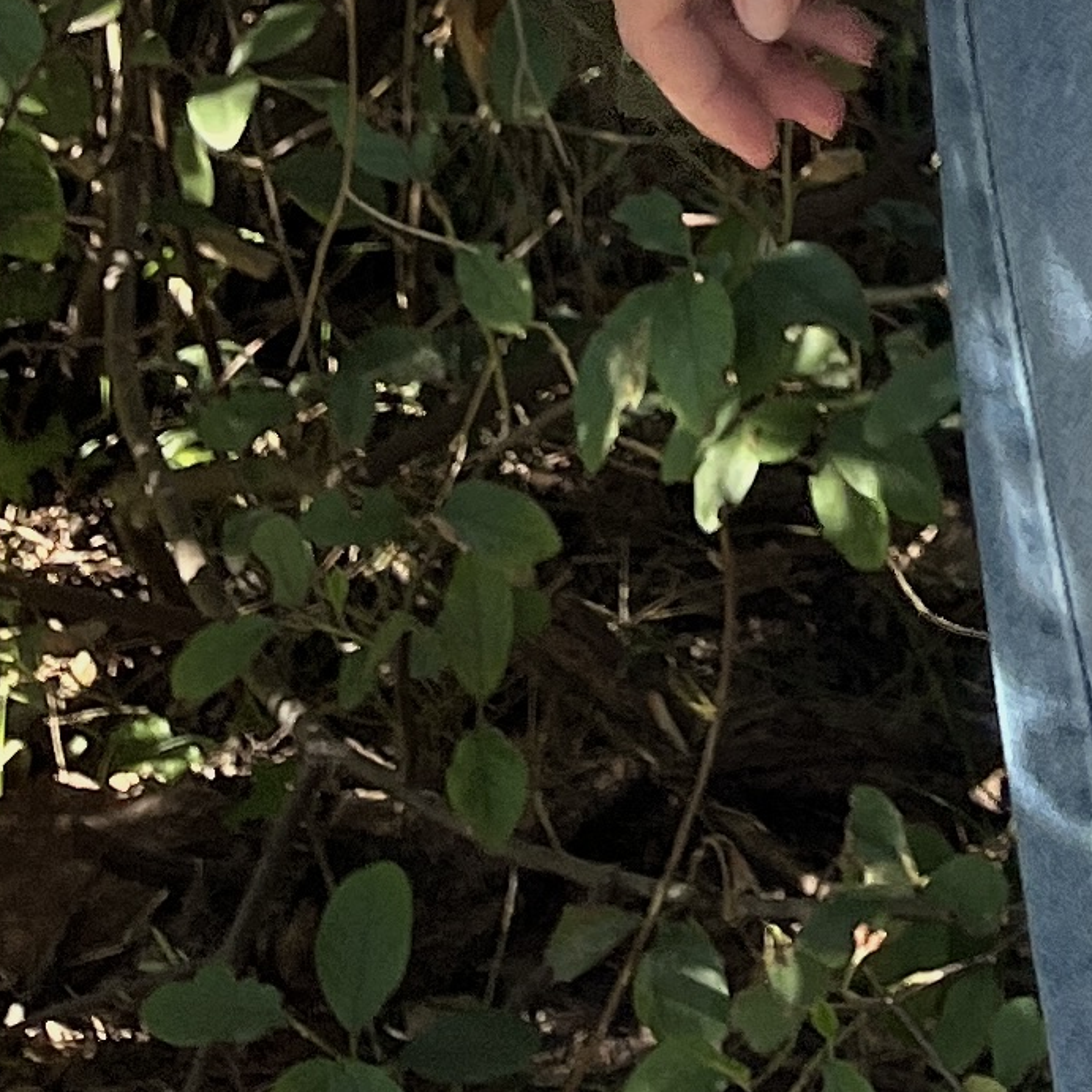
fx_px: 4783
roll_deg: +0.3
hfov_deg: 12.3
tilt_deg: +0.4
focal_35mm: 134
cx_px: 1740
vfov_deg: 10.1
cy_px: -2043
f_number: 1.6
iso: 50
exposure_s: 1/437
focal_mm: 5.1
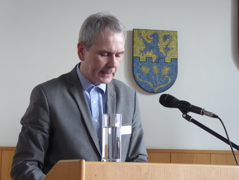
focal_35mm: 84
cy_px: 90
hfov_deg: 23.3
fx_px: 580
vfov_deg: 17.6
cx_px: 120
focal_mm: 15
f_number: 4.8
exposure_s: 1/8
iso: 250
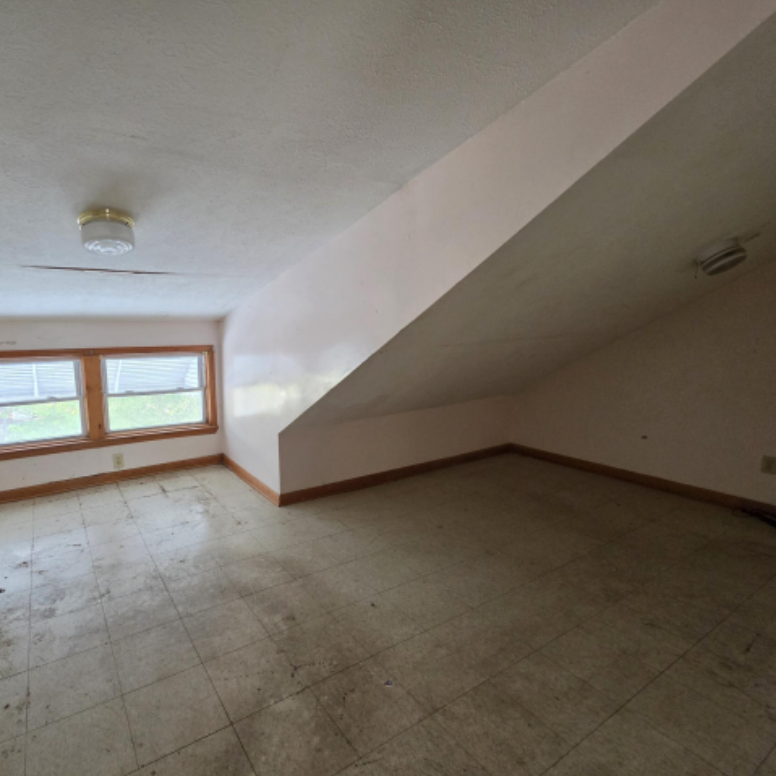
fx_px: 406
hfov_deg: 85.4
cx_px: 283
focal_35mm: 16
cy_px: 395
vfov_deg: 87.4
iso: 320
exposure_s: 1/120
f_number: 1.9
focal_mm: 2.2
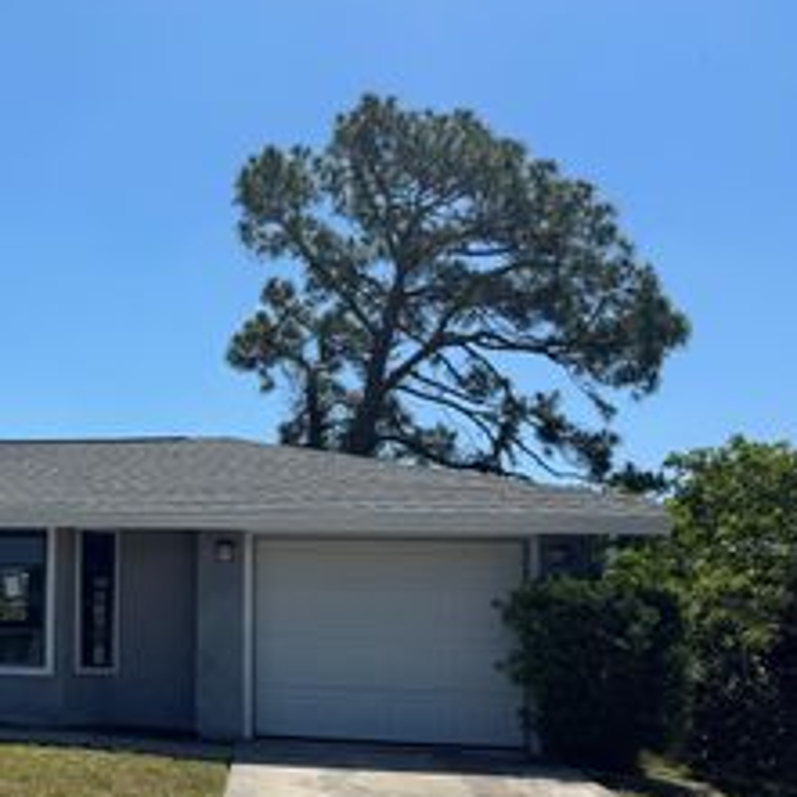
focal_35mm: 48
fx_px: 1250
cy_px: 546
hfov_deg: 31.8
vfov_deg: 34.9
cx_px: -50
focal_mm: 6.76
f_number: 1.78
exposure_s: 1/6410
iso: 80
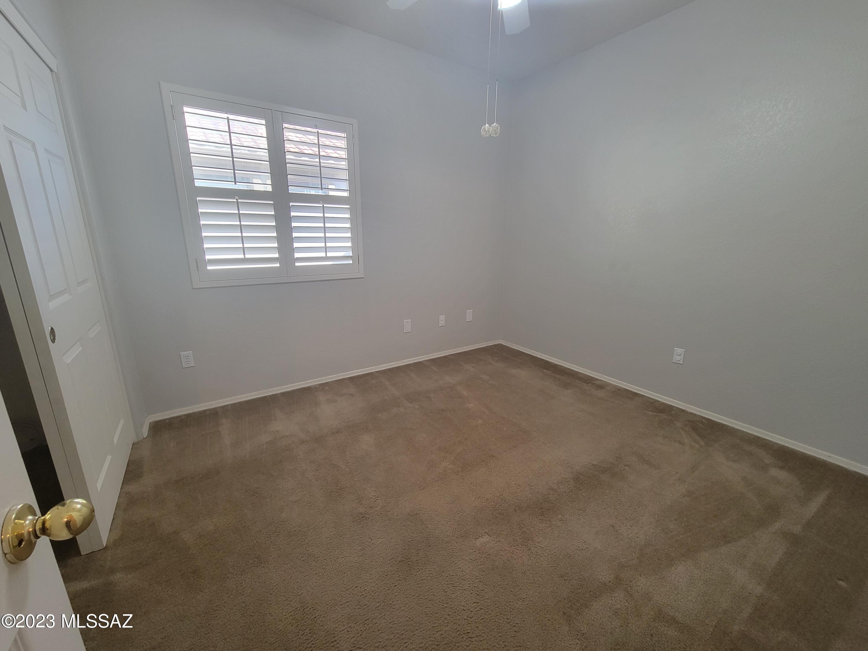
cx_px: 434
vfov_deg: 89.9
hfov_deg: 106.2
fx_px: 326
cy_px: 326
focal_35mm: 13
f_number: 2.2
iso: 200
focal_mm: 2.2
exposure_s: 1/60
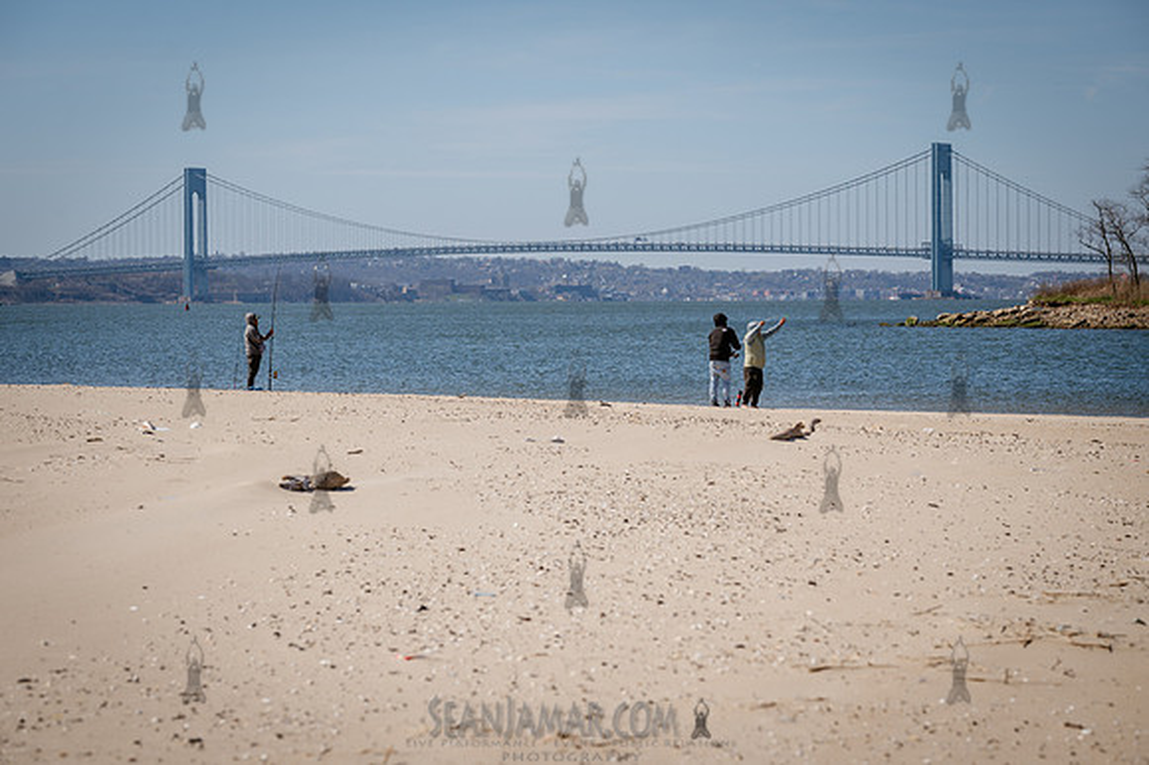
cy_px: 382
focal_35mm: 96
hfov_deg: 21.2
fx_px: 3074
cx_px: 574
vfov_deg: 14.2
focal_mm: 94
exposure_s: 1/800
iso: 64
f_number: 5.6
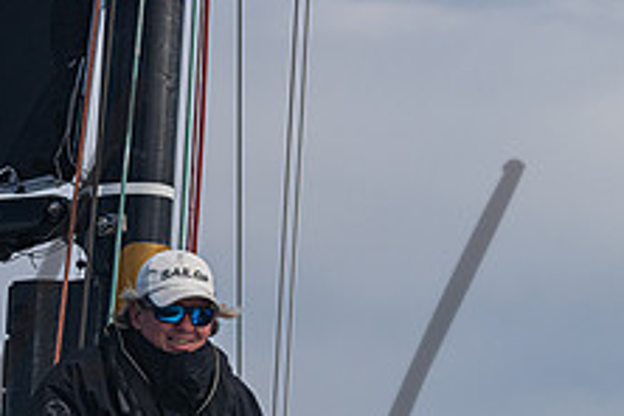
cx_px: 393
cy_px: 374
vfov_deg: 4.4
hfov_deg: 6.6
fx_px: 5408
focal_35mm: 312
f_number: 6.3
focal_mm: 100
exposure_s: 1/3200
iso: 320
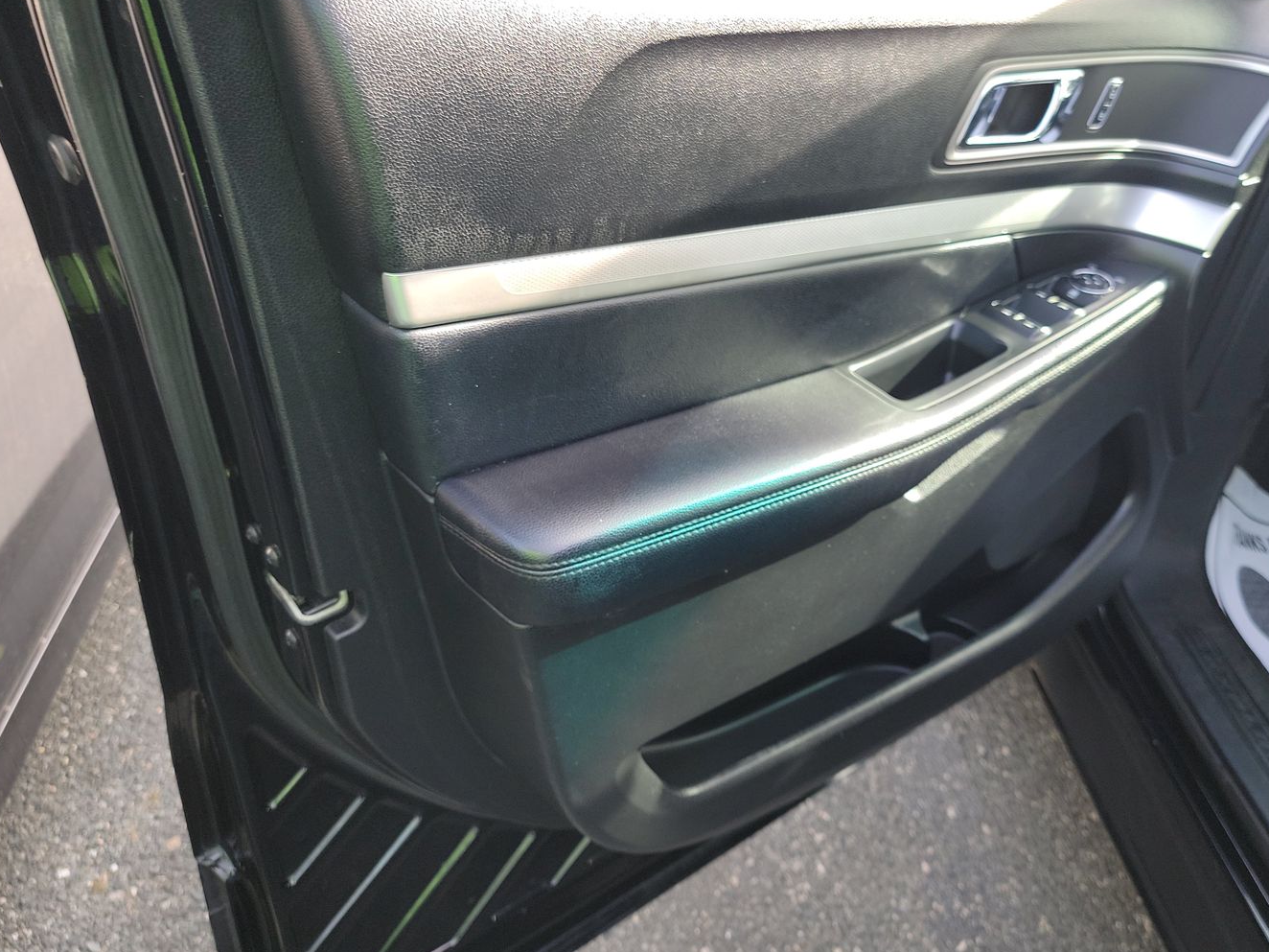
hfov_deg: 61.5
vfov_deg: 48.1
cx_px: 709
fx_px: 1063
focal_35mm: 29
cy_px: 413
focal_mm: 6.7
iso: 50
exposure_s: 1/59
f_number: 1.8
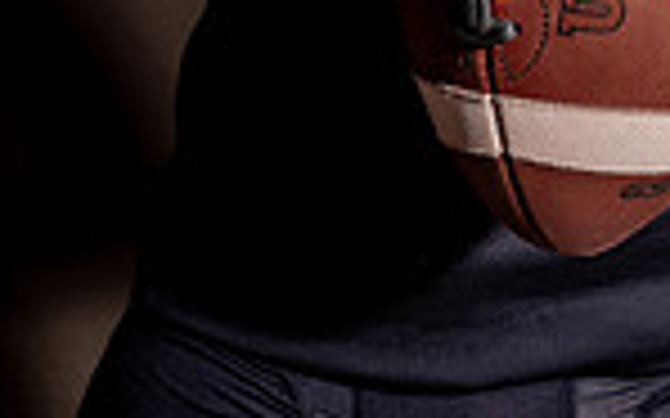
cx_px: 549
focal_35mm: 126
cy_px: -557
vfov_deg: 9.4
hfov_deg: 16.4
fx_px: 2300
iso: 100
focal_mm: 41
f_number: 11
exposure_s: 1/250
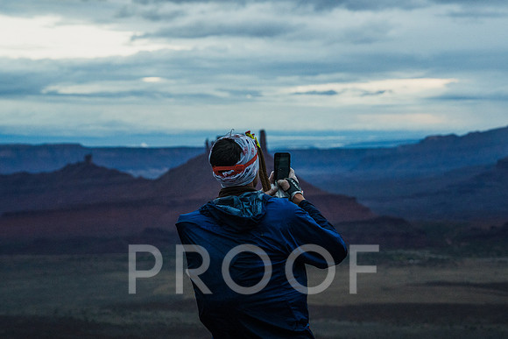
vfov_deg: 17.5
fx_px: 1103
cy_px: 178
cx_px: 277
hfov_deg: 25.9
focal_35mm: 78
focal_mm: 70
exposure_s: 1/1000
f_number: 4.5
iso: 5000
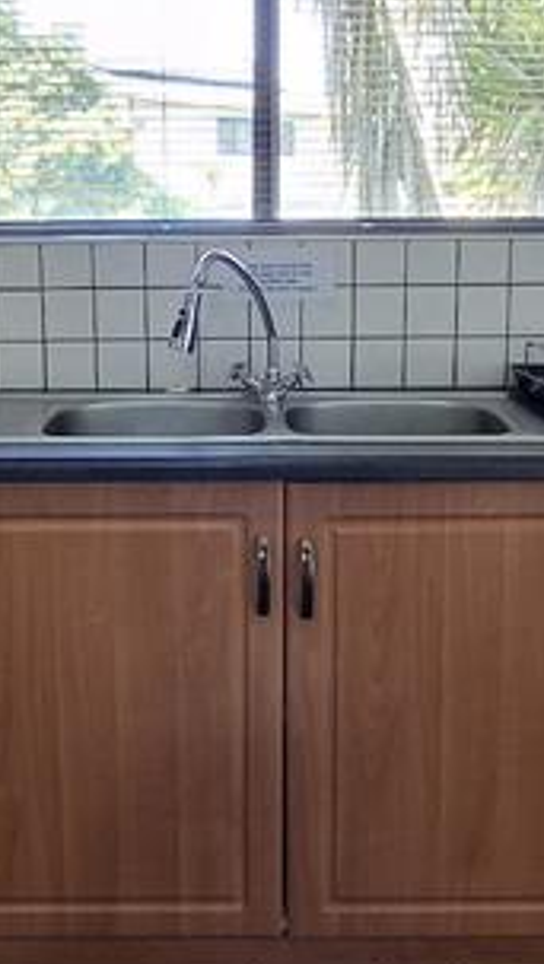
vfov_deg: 44.5
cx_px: 216
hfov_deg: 26.0
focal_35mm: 46
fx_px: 1177
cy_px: 461
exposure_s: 1/50
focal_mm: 1.64
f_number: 2.2
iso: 100
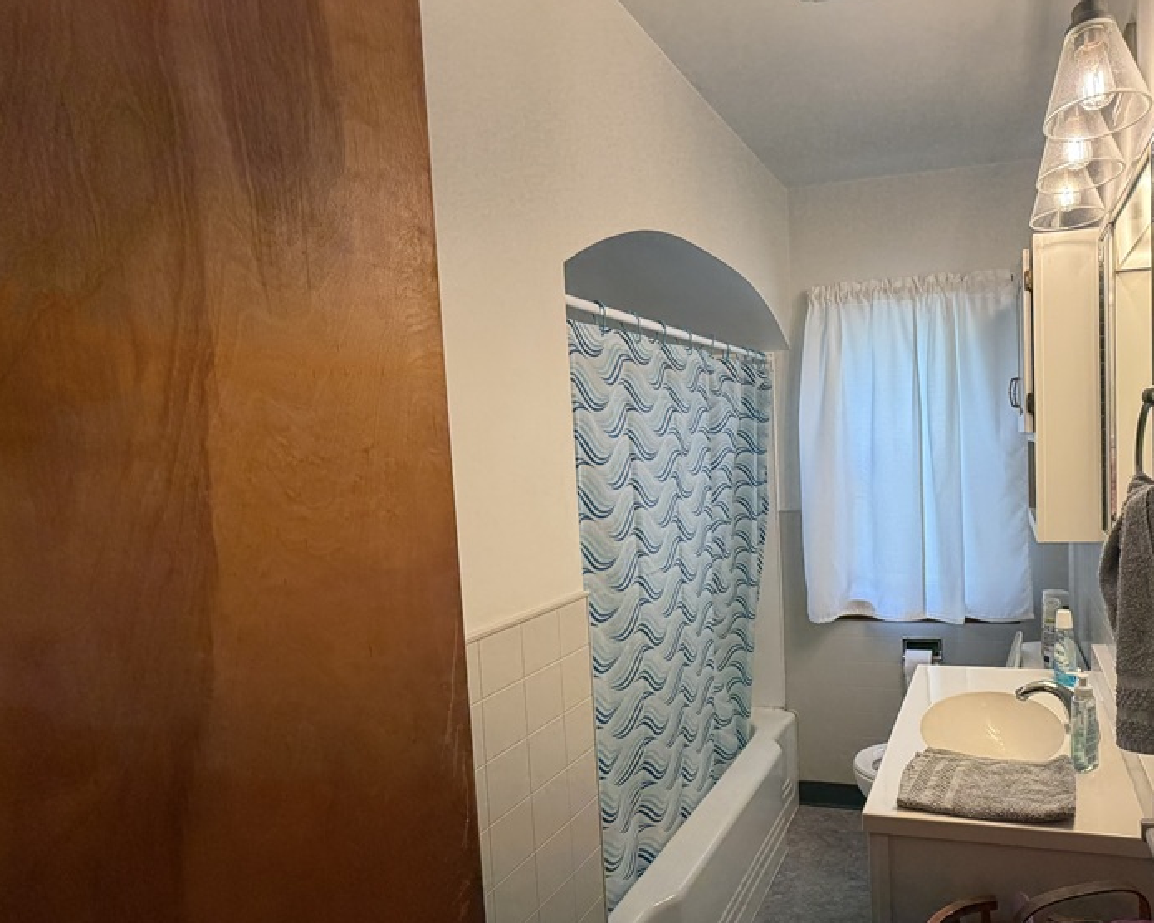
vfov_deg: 65.5
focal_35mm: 21
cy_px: 486
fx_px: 717
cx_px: 829
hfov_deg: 73.5
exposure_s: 1/120
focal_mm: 2.22
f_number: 2.2
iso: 160
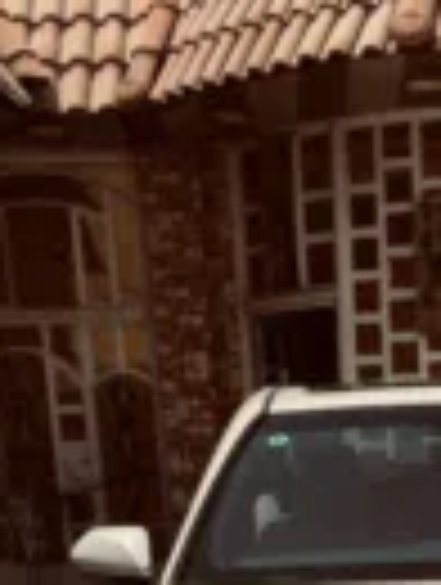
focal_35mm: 80
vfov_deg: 22.1
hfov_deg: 17.8
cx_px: 486
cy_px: 747
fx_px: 1354
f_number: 1.5
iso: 50
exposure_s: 1/10309
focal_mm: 5.7
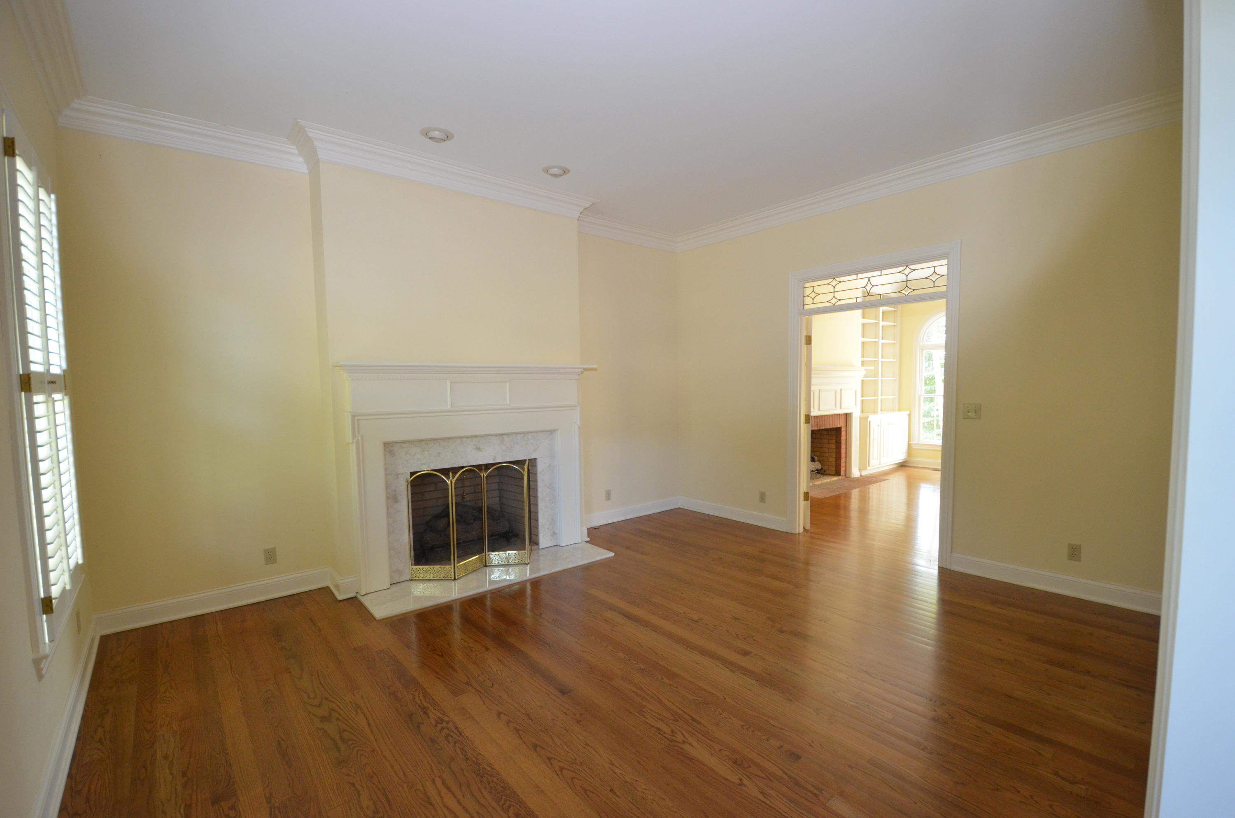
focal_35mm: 15
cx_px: 618
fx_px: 514
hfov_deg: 100.5
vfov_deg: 77.1
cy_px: 409
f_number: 4
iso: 1400
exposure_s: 1/60
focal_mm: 10
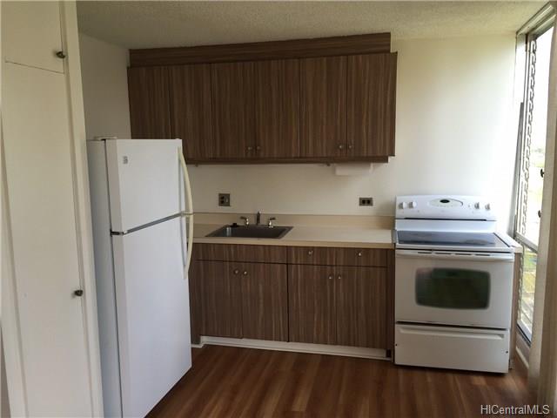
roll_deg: -0.1
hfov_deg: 61.7
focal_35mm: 29
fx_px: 467
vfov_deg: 48.2
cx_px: 278
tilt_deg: -7.9
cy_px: 209
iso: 32
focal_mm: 4.15
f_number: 2.2
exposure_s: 1/126
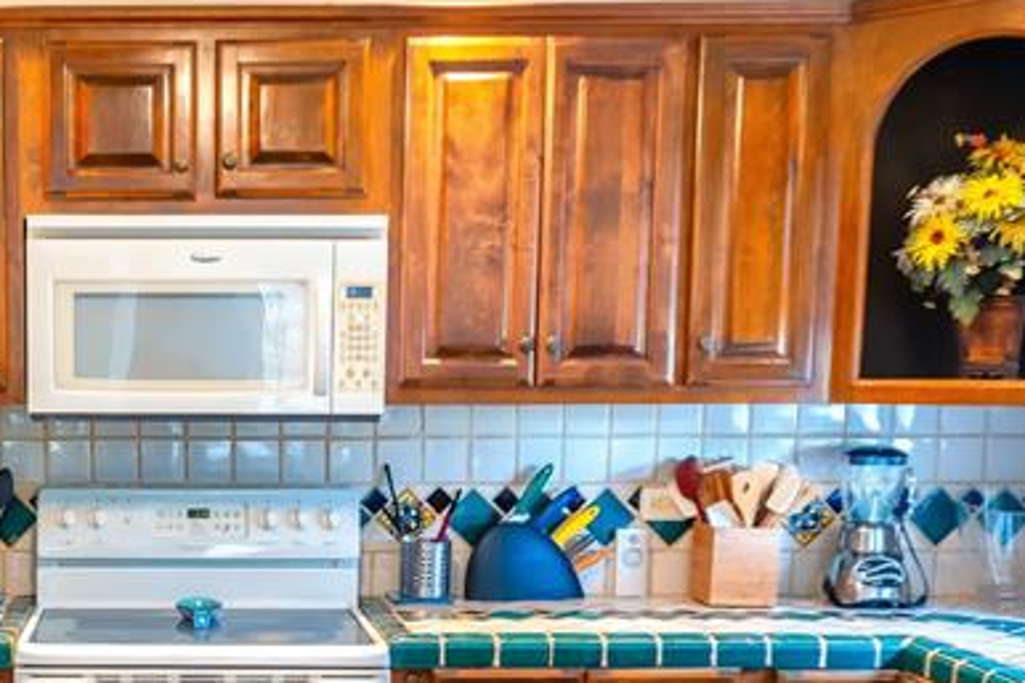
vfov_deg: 24.8
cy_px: 598
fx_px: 1508
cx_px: 151
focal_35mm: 53
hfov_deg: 35.8
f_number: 4.5
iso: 800
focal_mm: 20
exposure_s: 1/30
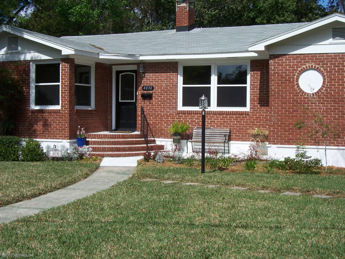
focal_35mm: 53
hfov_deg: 36.2
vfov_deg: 27.5
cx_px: 172
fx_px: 528
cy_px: 130
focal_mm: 8.6
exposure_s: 1/500
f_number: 6.7
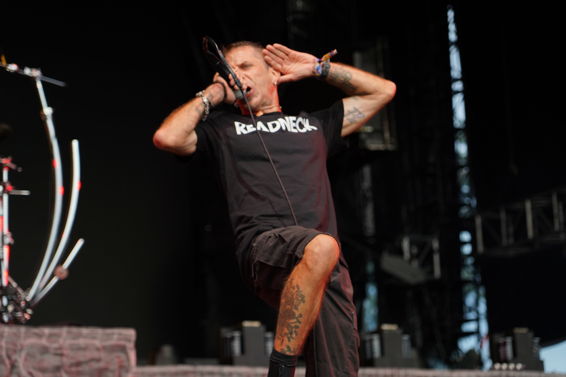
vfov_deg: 12.7
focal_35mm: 108
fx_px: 1698
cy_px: 188
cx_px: 287
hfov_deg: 18.9
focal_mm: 105
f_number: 4
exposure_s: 1/125
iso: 200
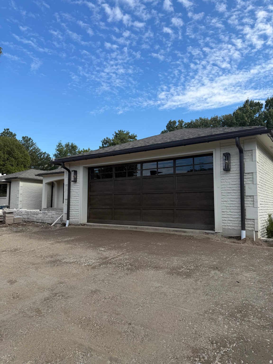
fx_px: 252
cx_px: 136
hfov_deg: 56.8
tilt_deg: +6.1
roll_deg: -0.7
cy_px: 182
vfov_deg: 71.6
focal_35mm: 24
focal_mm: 6.76
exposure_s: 1/2370
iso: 80
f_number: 1.78
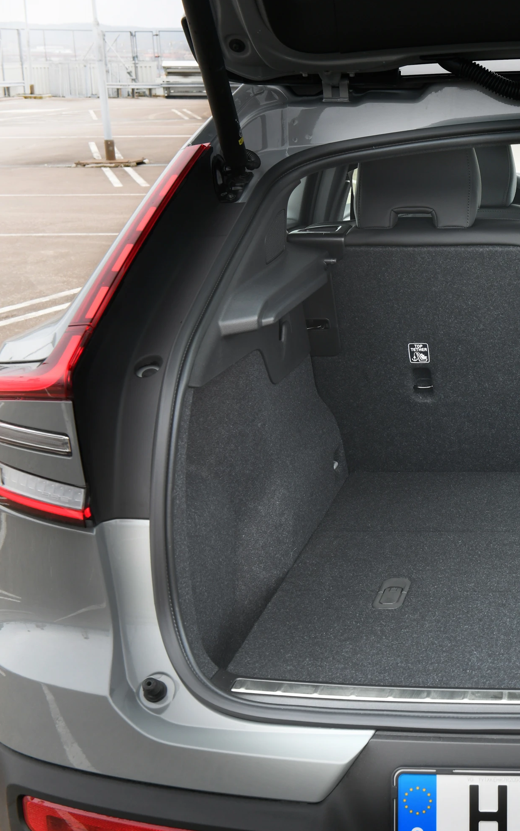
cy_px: 419
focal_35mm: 62
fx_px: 1405
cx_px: 611
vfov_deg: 33.0
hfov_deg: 19.8
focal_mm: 40
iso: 500
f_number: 11
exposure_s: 1/6
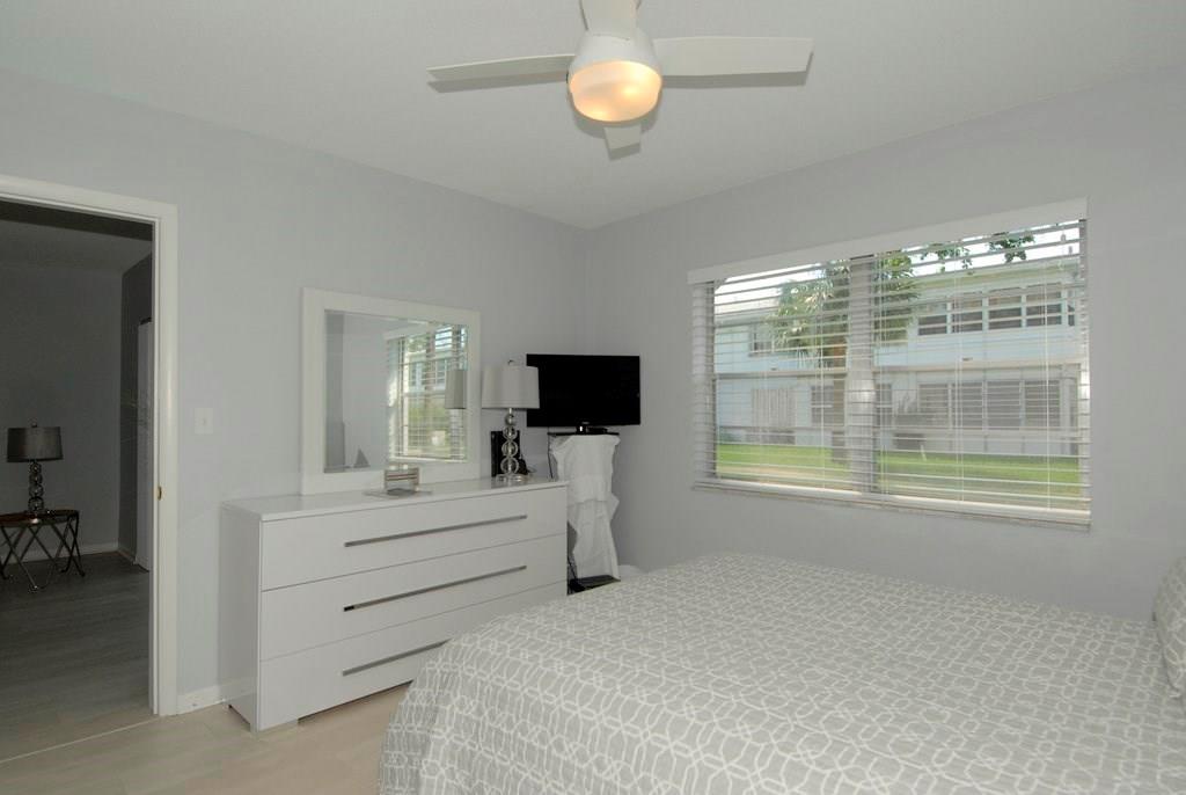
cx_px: 593
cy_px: 398
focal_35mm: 18
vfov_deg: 67.6
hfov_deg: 89.9
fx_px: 594
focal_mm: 12
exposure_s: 1/200
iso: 200
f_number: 7.1
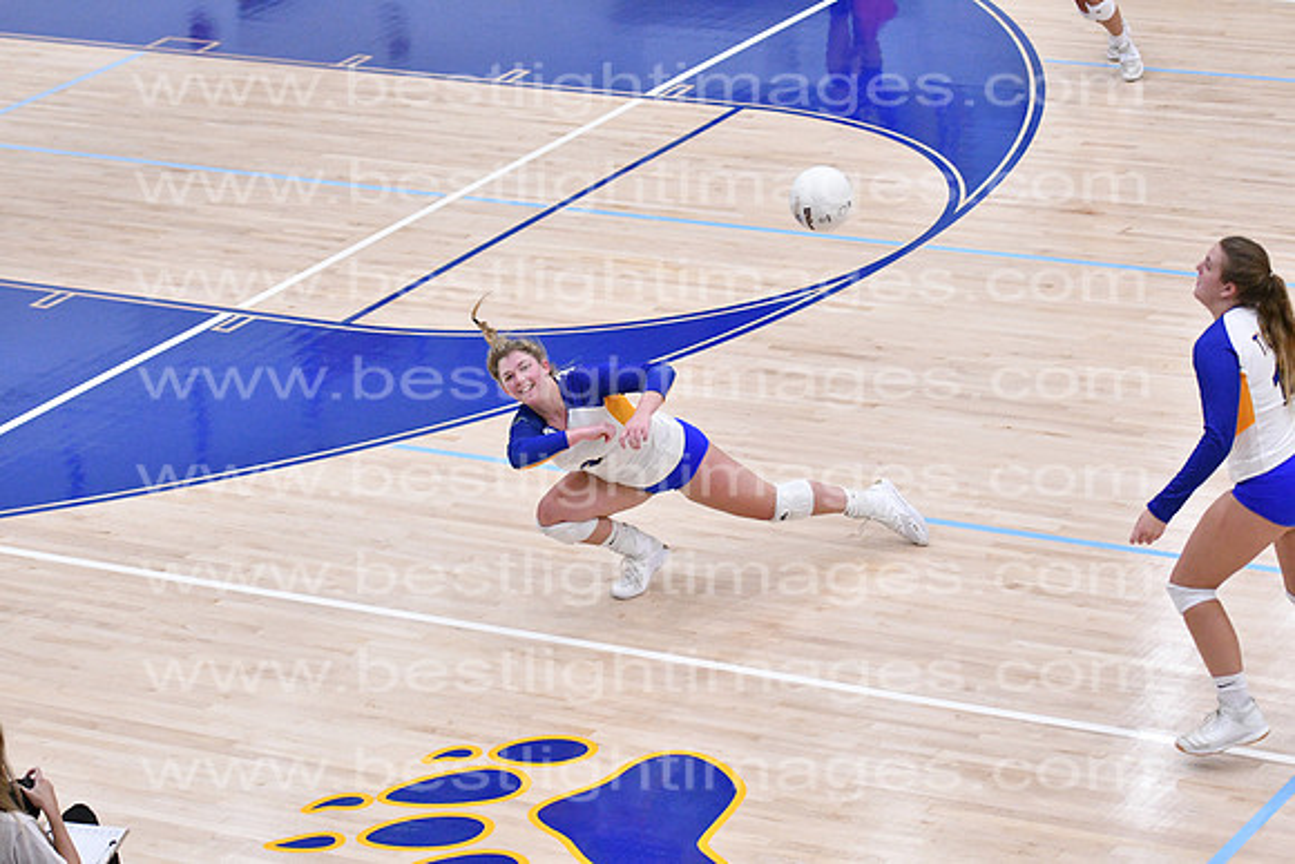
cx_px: 648
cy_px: 432
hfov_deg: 16.6
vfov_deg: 11.2
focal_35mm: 123
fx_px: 4425
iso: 6400
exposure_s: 1/1000
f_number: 3.2
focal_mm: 82
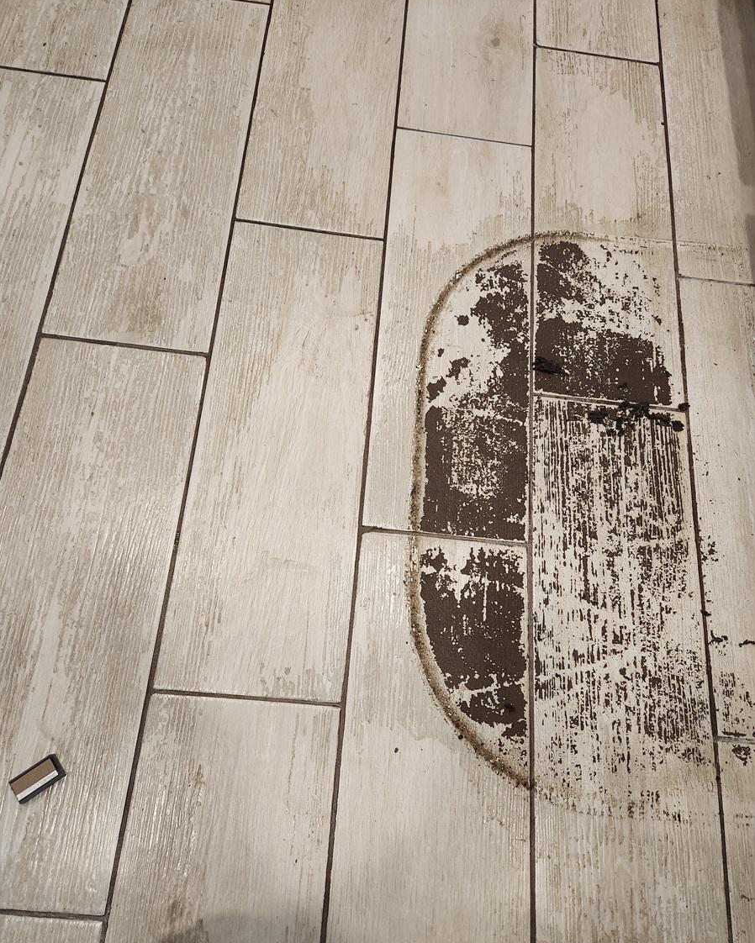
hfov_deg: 58.8
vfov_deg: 70.2
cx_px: 378
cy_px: 499
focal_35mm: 24
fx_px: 670
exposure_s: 1/120
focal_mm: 5.4
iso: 250
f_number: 1.8
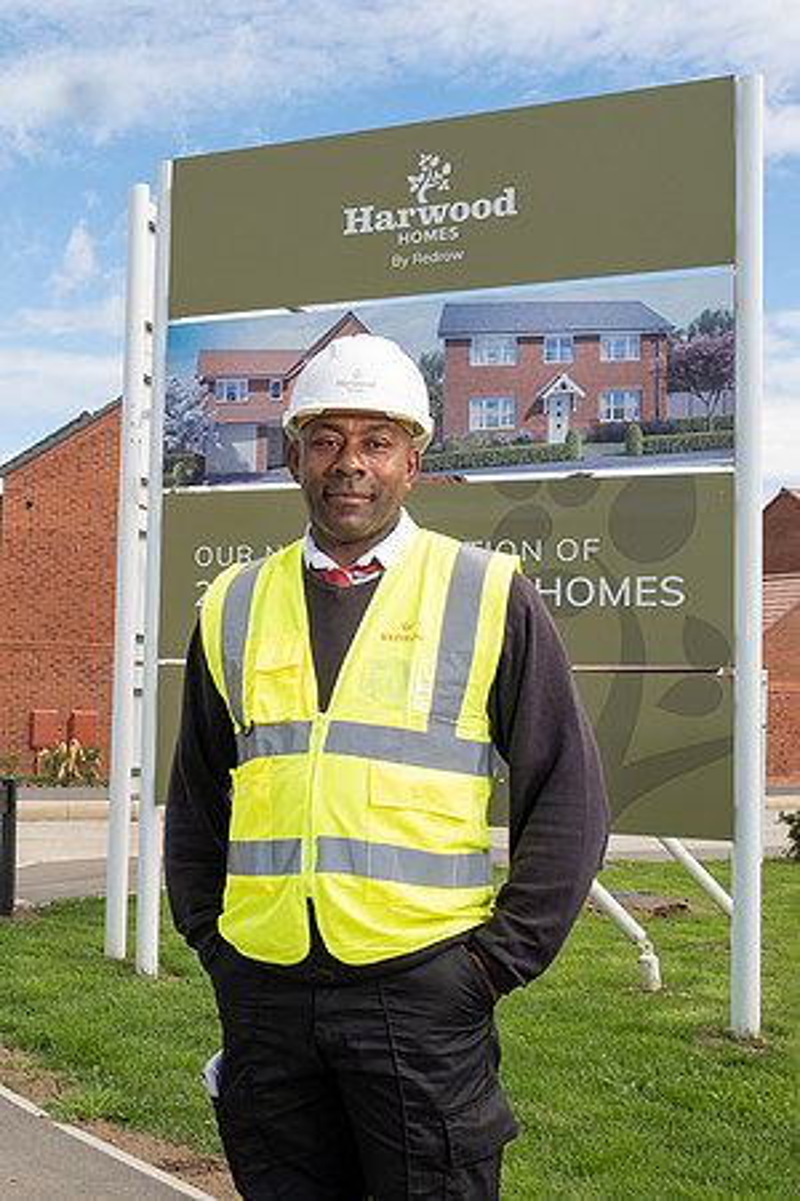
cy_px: 605
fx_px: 1312
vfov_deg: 49.2
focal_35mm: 39
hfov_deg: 32.5
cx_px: 107
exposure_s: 1/250
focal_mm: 17.6
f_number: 6.4
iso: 160
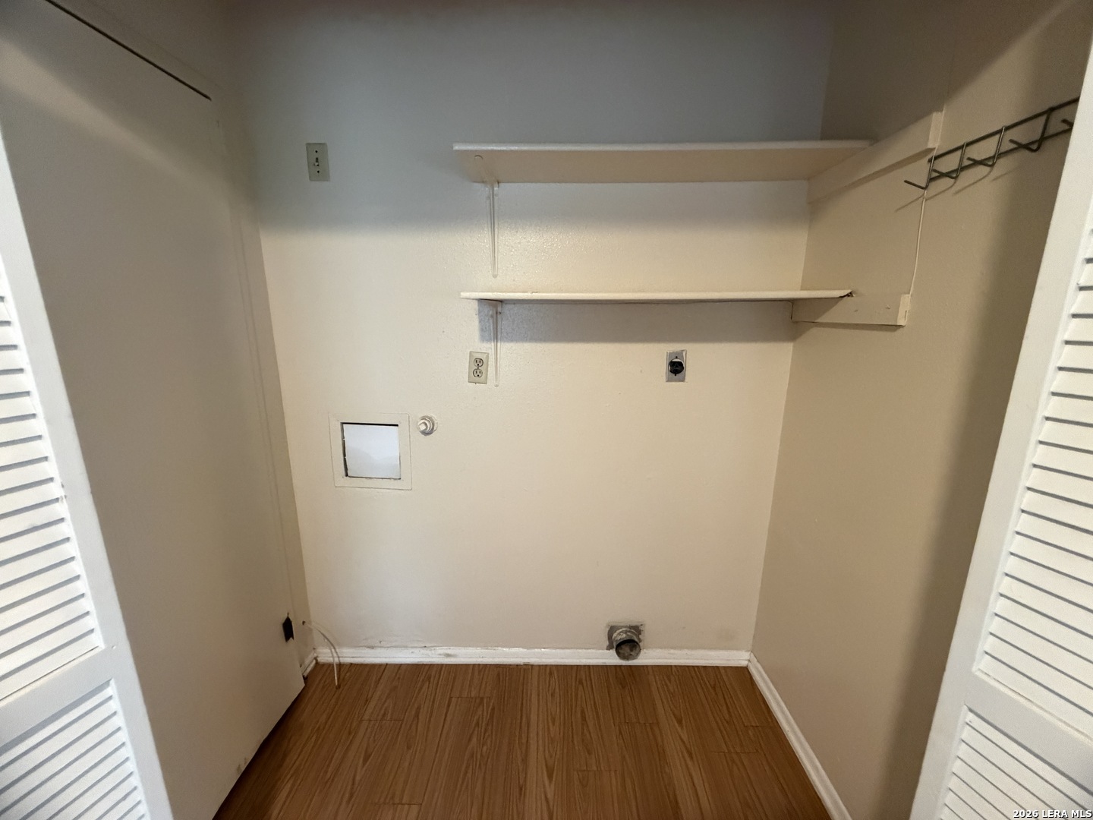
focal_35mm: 14
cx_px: 546
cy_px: 410
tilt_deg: -11.6
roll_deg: +0.9
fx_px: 442
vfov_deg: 85.7
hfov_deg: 102.1
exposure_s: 1/60
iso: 640
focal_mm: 2.22
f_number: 2.2
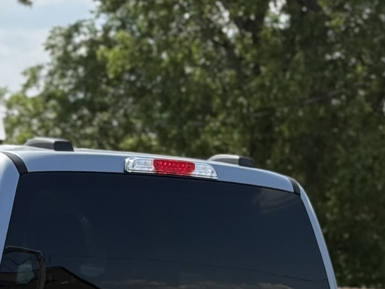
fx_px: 2080
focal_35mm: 187
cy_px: 454
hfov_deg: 10.6
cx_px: 125
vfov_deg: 7.8
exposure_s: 1/2762
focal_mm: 6.76
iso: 80
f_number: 1.78
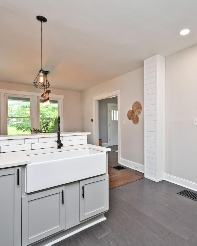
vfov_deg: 80.4
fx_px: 146
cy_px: 123
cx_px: 122
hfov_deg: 67.1
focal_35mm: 20
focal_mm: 14
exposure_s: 1/80
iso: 200
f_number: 4.5
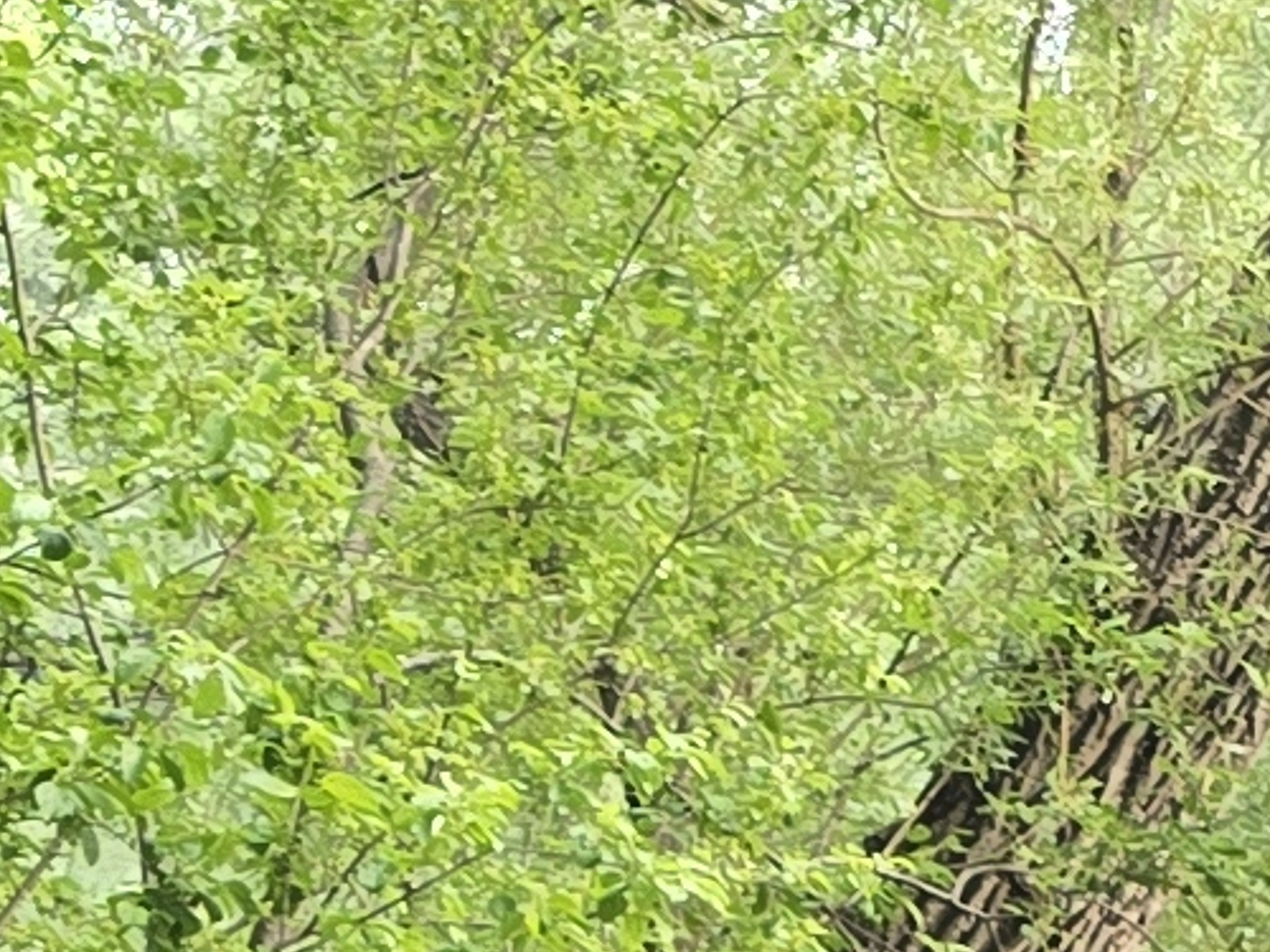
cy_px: 3415
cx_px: 475
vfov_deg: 6.8
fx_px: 6751
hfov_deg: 10.7
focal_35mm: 184
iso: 80
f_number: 1.7
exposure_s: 1/180
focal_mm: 6.3
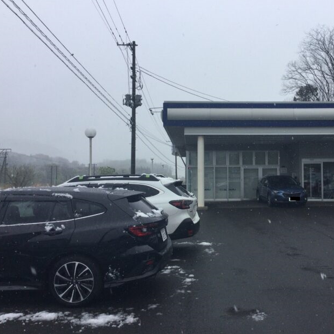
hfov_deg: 44.5
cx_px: 212
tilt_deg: +1.1
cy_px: 165
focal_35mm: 37
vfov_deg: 44.9
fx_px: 404
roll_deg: +0.2
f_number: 2.4
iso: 25
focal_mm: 3.3
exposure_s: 1/823
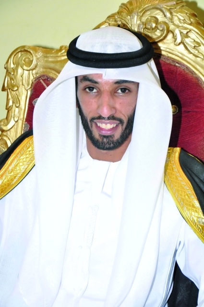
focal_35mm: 112
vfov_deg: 18.2
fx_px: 959
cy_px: 154
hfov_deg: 12.1
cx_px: 102
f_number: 5.3
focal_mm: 75
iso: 1250
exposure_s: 1/80
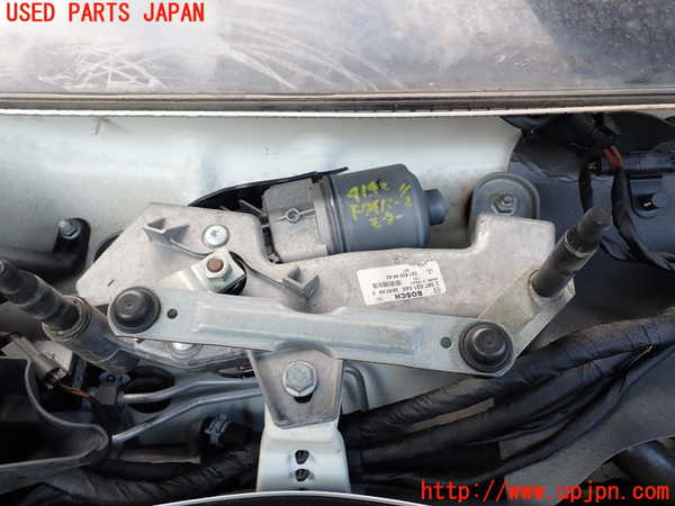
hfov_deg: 60.0
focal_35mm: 30
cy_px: 253
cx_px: 338
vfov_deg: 46.8
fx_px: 585
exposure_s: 1/60
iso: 100
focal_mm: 5.4
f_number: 3.2
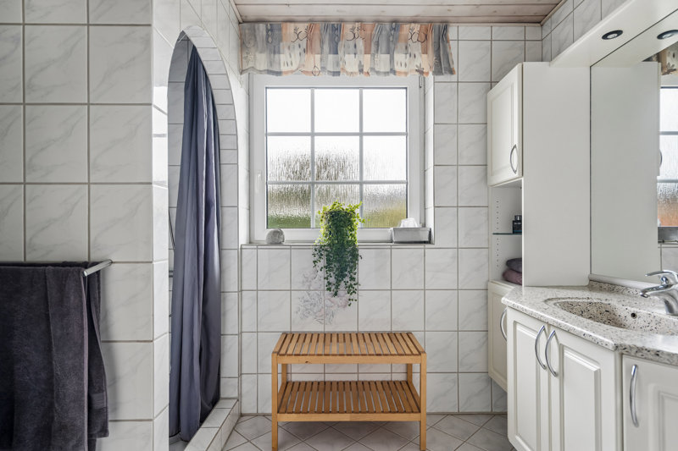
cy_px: 226
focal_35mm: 19
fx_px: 358
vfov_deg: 64.5
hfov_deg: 86.9
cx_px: 339
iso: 400
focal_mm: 19
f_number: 4
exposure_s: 1/25
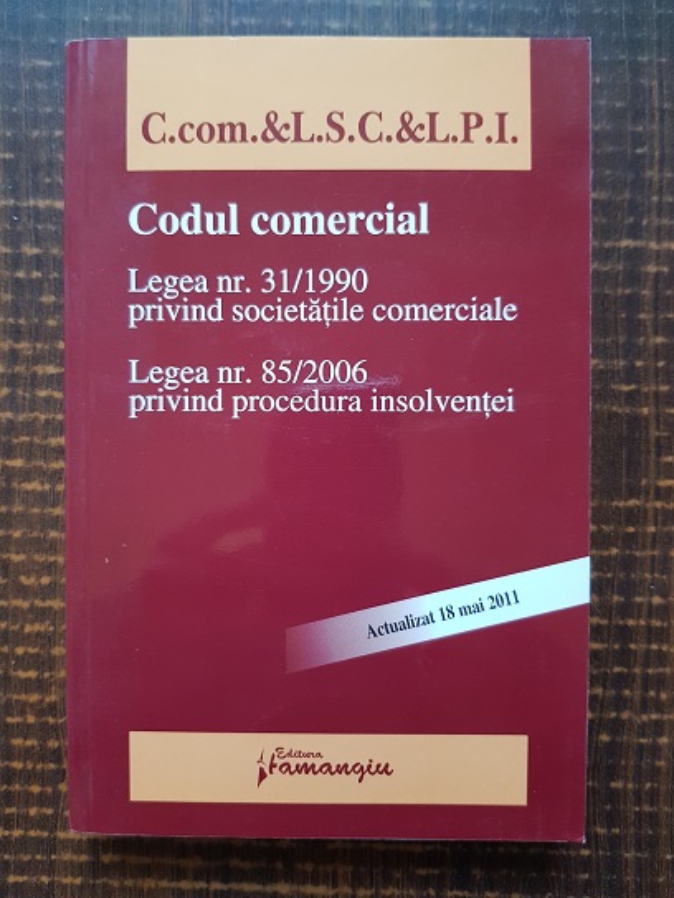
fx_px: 675
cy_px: 449
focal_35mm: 26
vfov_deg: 67.3
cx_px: 337
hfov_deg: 53.1
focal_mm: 4.3
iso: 200
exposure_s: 1/12
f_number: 1.7
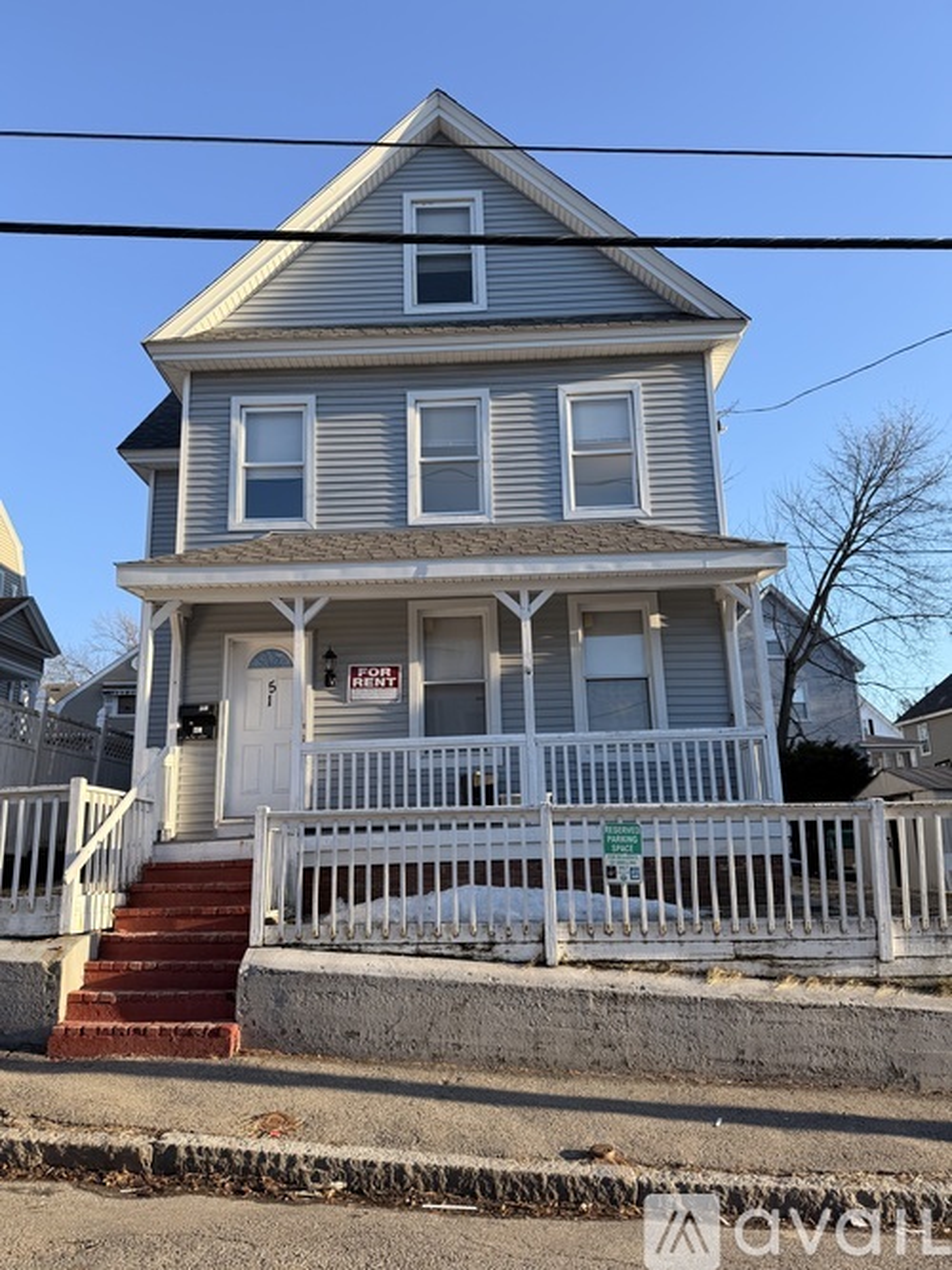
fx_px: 880
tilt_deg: +14.3
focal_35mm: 24
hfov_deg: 56.8
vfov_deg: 71.6
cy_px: 635
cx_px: 476
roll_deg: +1.5
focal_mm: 6.76
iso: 80
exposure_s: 1/1192
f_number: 1.78
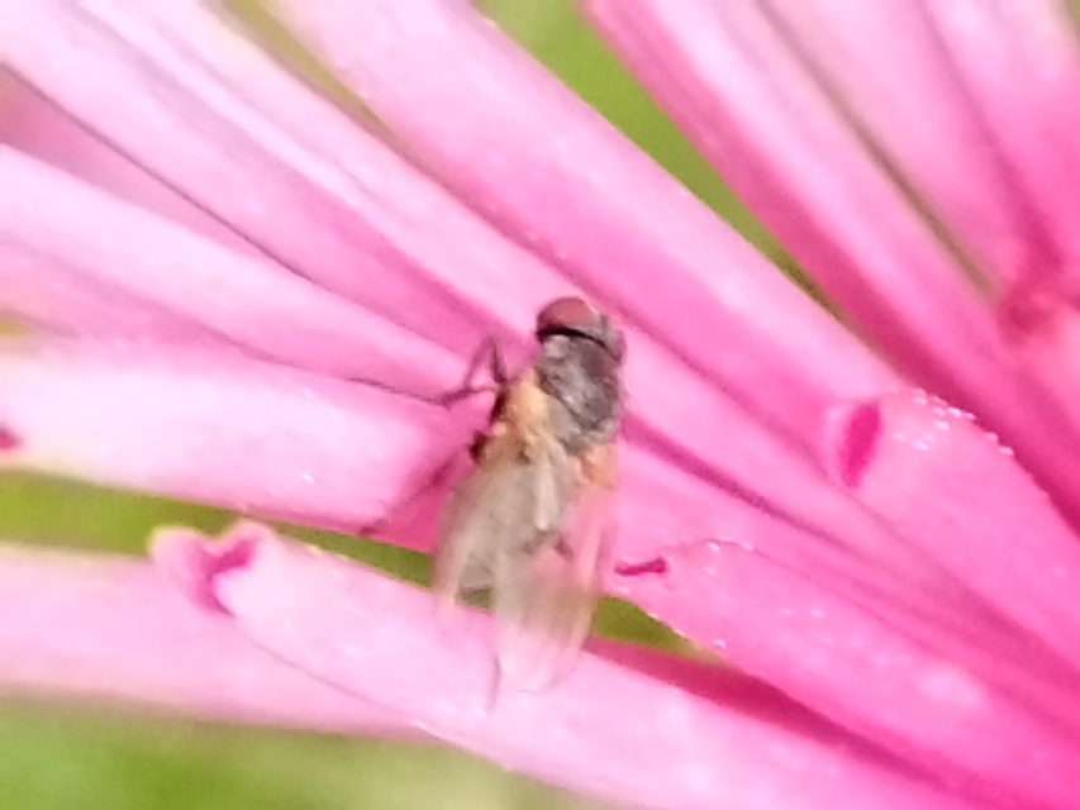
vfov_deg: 51.4
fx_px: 843
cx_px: 540
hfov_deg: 65.3
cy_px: 405
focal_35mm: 27
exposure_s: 1/25
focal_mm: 4.71
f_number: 1.79
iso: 403
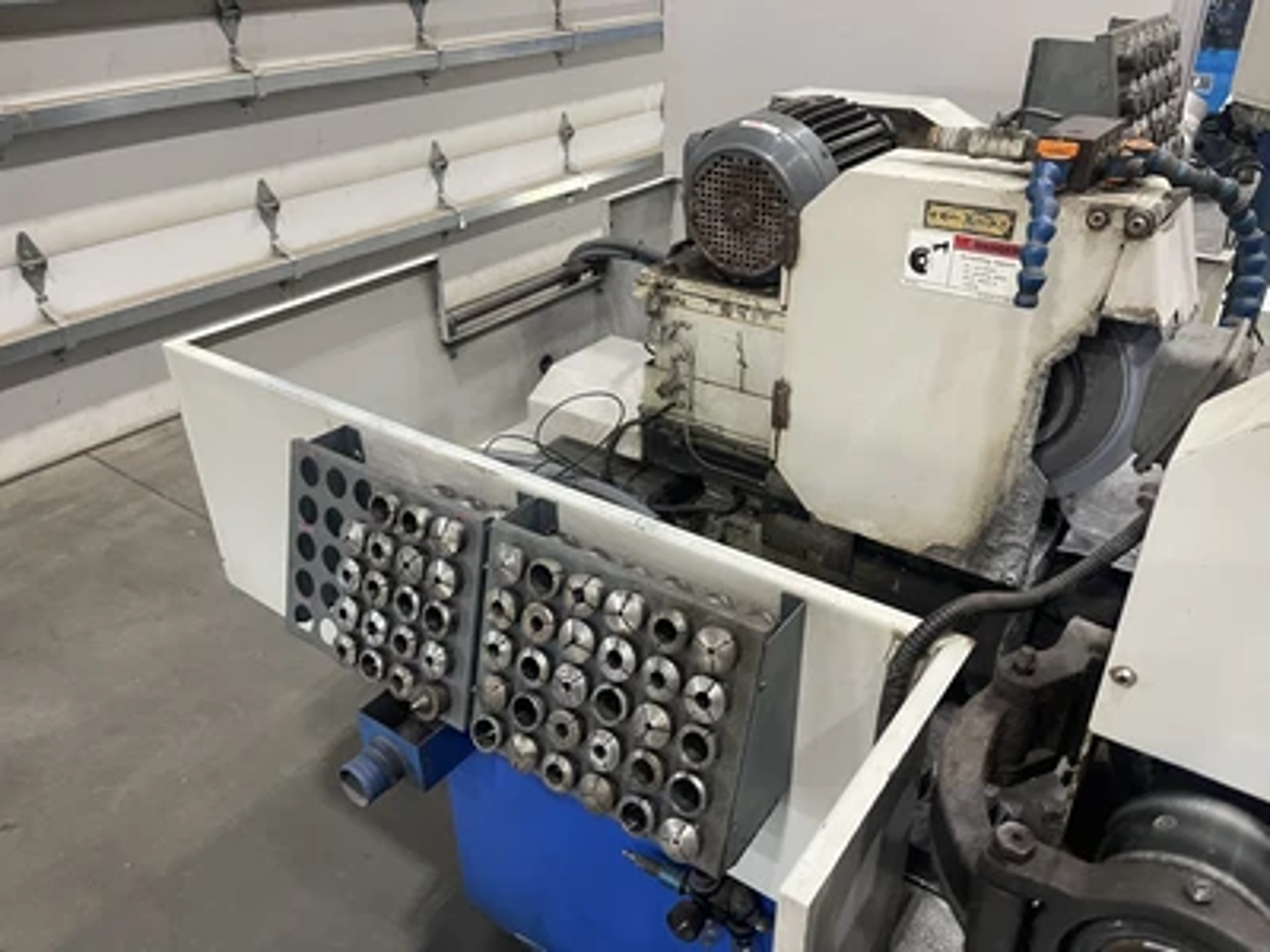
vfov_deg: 54.9
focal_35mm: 25
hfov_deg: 69.4
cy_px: 476
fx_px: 917
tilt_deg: -29.2
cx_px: 635
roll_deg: -2.0
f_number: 1.6
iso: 320
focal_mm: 5.1
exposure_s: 1/60
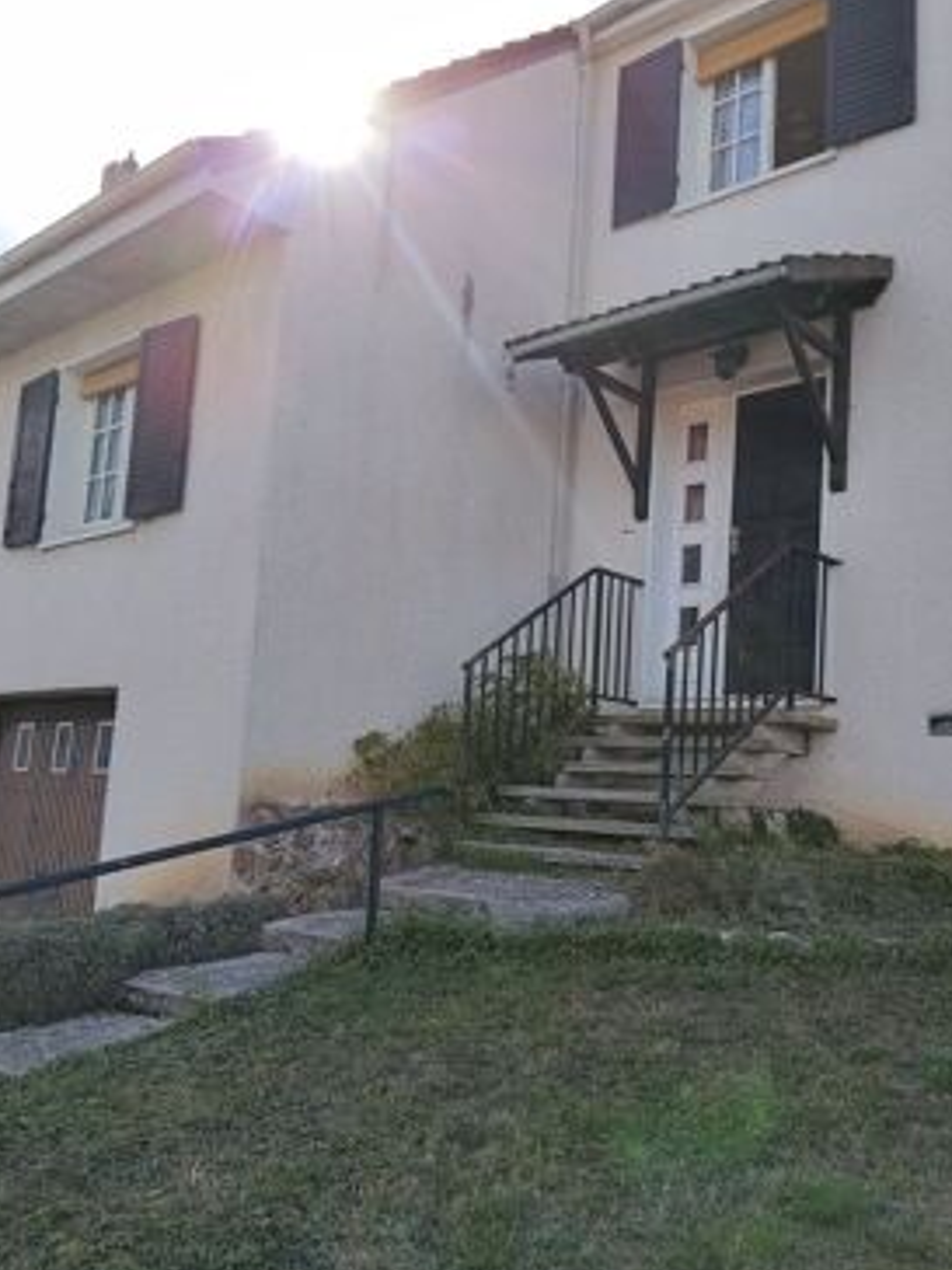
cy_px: 675
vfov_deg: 53.9
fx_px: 1247
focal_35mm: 34
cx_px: 530
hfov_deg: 41.7
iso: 50
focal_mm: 3.96
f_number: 1.8
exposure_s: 1/1073
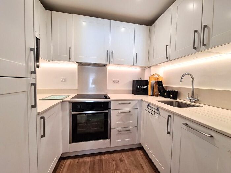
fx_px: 87
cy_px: 86
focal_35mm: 13
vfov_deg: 89.9
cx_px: 116
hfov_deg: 106.2
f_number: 2.2
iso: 80
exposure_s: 1/50
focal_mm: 2.2
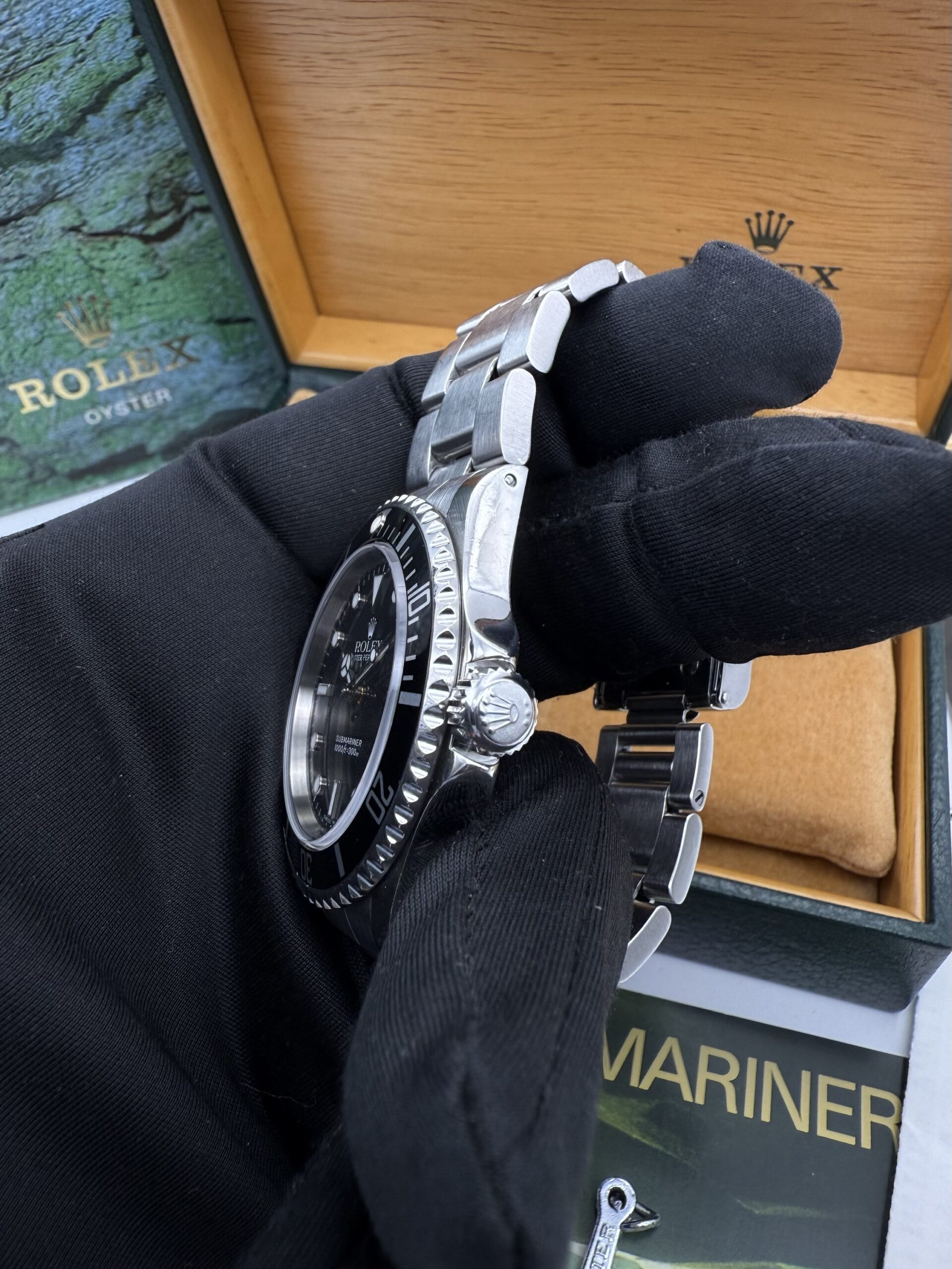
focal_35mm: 24
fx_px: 880
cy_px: 634
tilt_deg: -47.9
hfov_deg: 56.8
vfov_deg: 71.6
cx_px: 476
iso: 64
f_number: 2.2
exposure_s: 1/137
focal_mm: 2.22
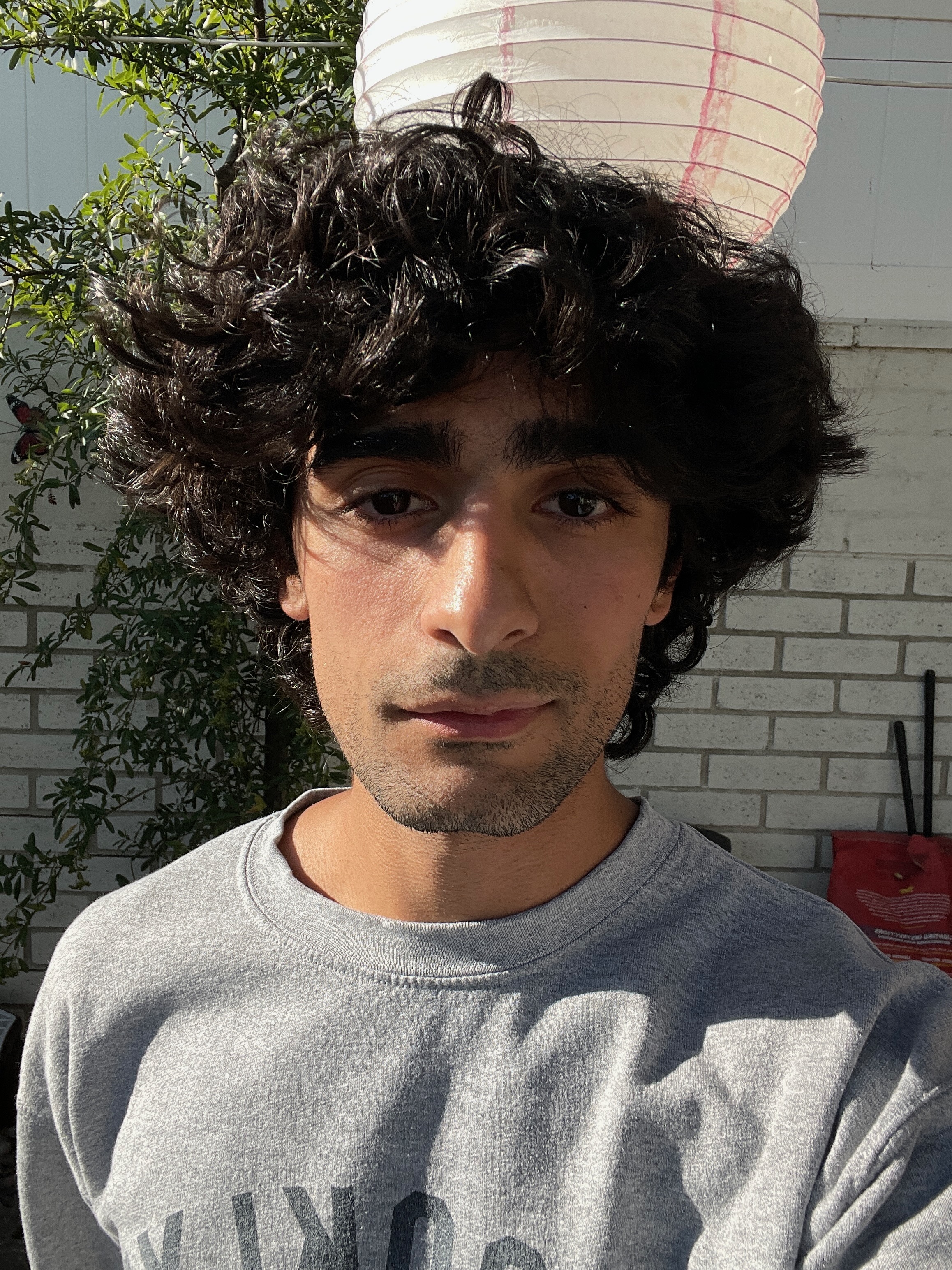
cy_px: 635
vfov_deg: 60.0
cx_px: 476
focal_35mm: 30
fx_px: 1100
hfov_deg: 46.8
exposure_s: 1/931
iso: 25
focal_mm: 2.71
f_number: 2.2
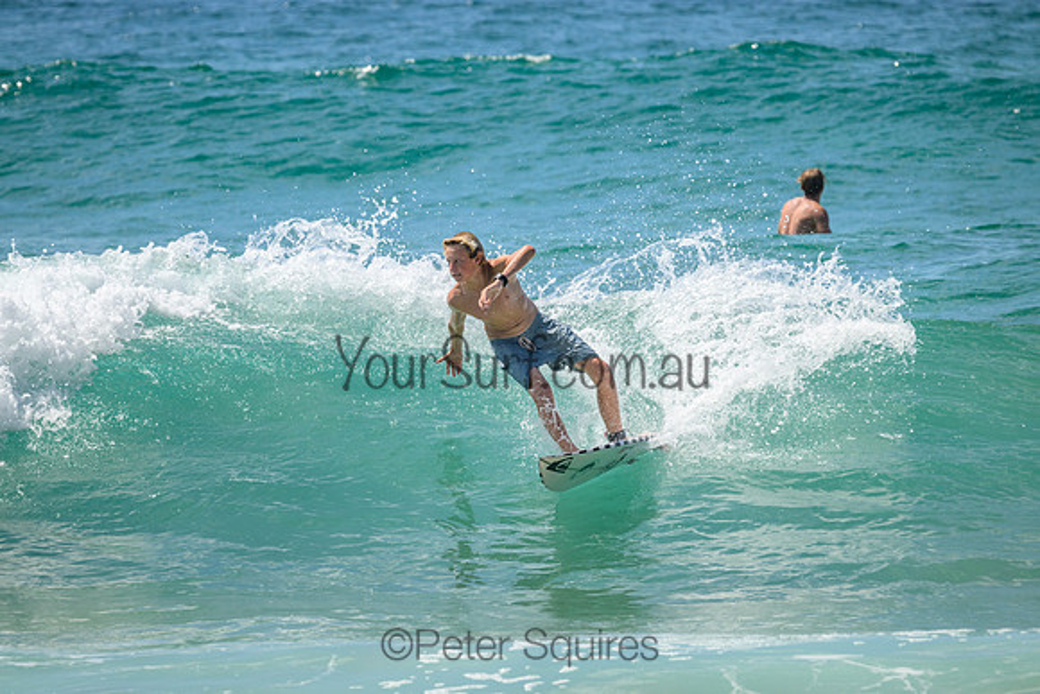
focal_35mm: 510
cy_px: 347
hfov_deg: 4.0
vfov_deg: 2.7
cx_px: 520
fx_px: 14736
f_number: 10
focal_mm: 510
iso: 560
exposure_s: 1/1600
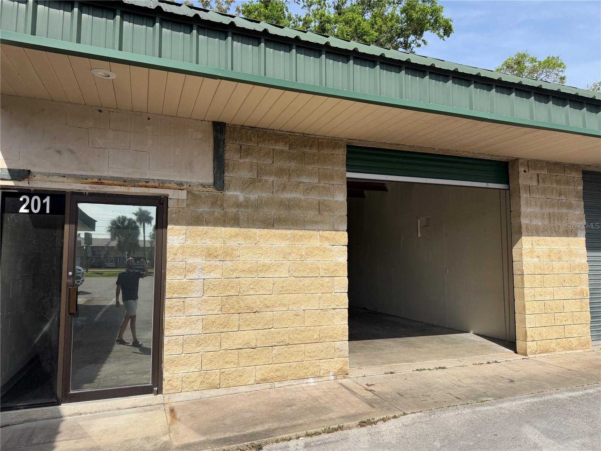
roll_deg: -0.5
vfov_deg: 56.8
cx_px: 300
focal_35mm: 24
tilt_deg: +7.1
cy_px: 226
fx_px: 417
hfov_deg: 71.6
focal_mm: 6.76
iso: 80
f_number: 1.78
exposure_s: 1/5319
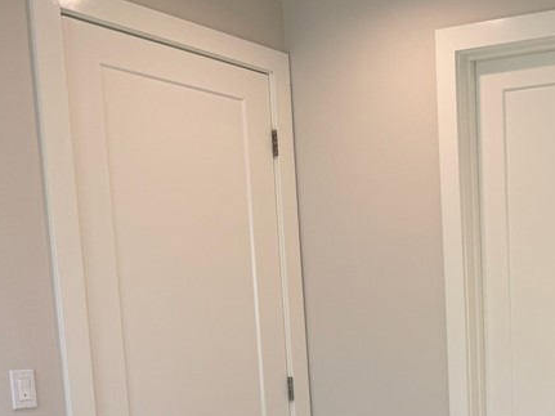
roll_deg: +0.1
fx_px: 914
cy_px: 442
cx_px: 625
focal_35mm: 57
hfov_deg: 30.0
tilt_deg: -7.6
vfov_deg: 24.2
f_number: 1.78
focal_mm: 6.76
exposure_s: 1/136
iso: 50
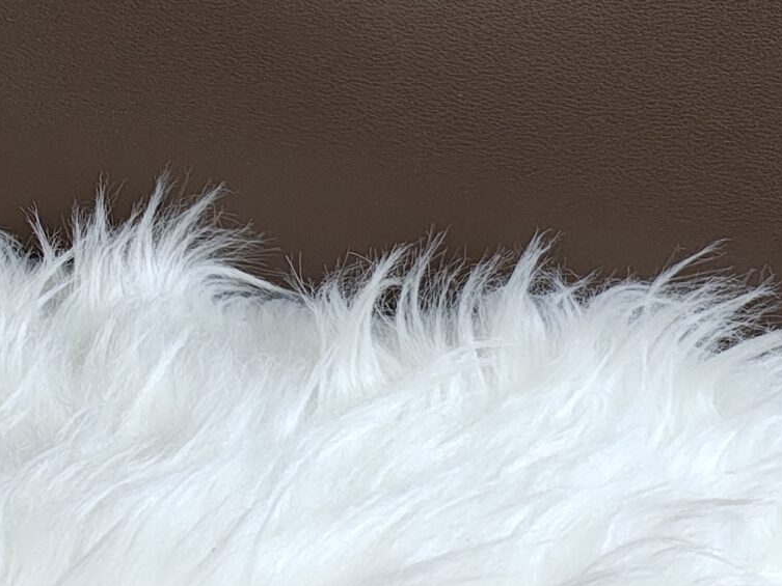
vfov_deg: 17.2
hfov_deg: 21.7
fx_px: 1921
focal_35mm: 85
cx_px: -102
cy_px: 100
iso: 925
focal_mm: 5.89
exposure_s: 1/60
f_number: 1.4
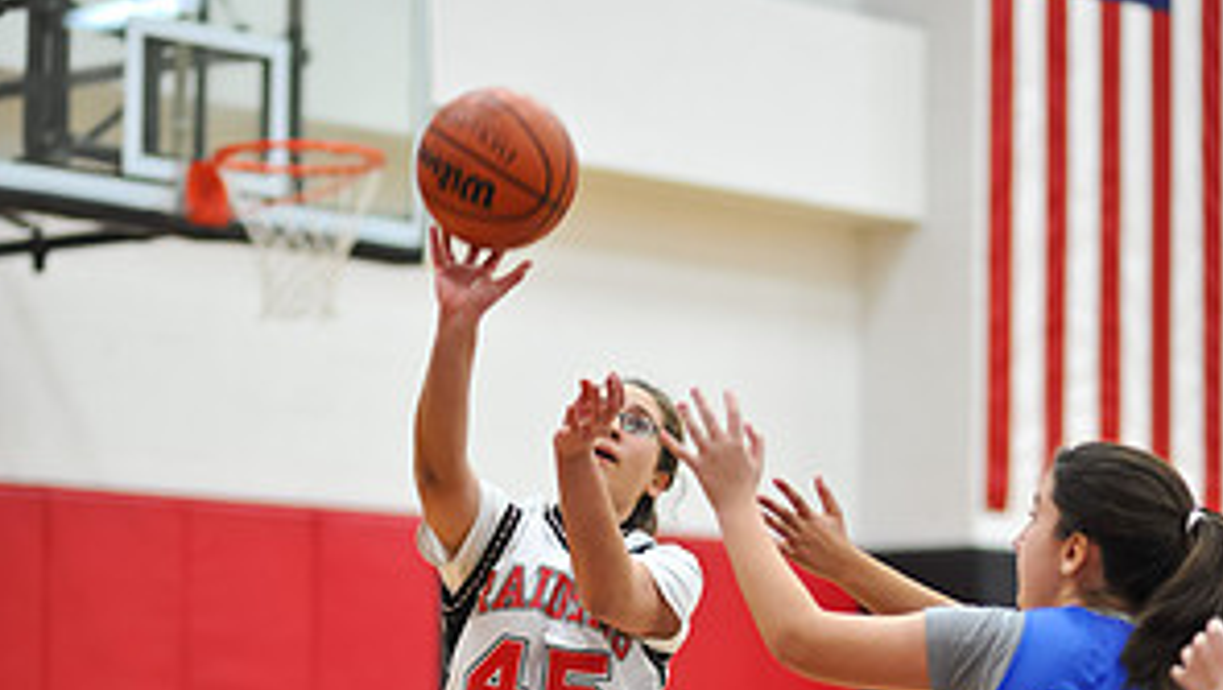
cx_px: 614
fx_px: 4381
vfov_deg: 9.0
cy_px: 682
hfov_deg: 15.9
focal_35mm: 135
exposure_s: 1/500
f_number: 2
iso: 1800
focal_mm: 85
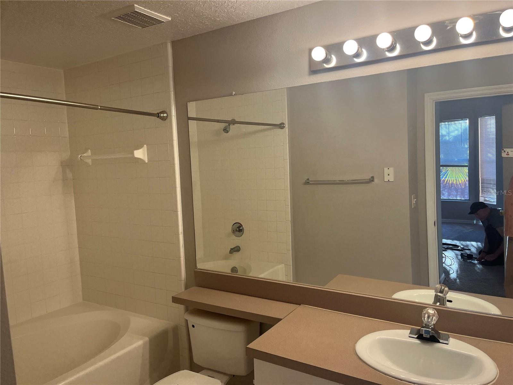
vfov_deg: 53.1
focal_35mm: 26
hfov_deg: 67.3
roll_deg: +2.4
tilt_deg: -3.9
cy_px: 192
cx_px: 256
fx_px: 385
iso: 64
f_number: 1.6
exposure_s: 1/120
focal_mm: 5.1
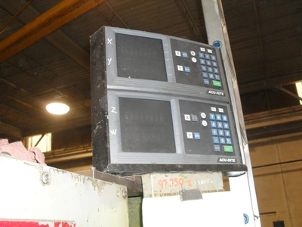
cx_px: 151
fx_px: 305
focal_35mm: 35
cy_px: 114
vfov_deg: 40.7
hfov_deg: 52.6
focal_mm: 6.3
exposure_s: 1/45
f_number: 3.2
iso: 200
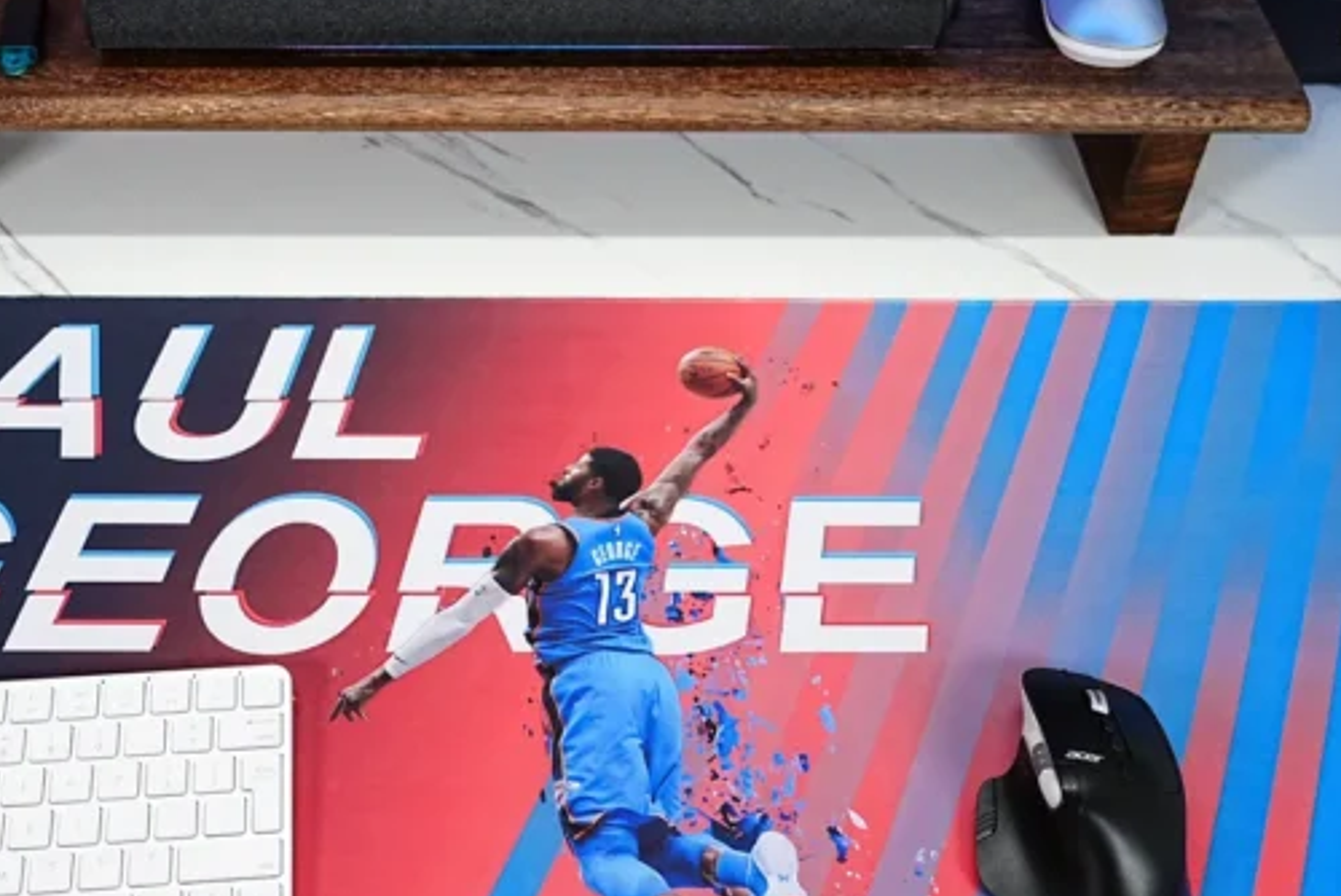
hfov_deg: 40.9
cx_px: 520
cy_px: 254
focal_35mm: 48
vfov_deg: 27.8
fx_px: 1789
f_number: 4
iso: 1000
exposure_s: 1/100
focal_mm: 24
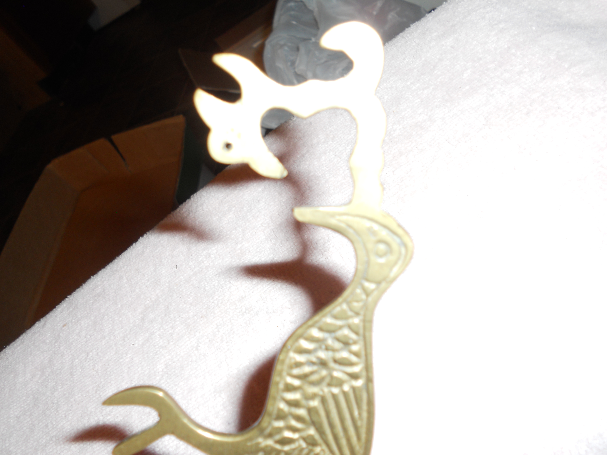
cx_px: 304
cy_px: 228
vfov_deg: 44.2
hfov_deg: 56.8
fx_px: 561
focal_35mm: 32
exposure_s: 1/25
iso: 80
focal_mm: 5.8
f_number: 3.5
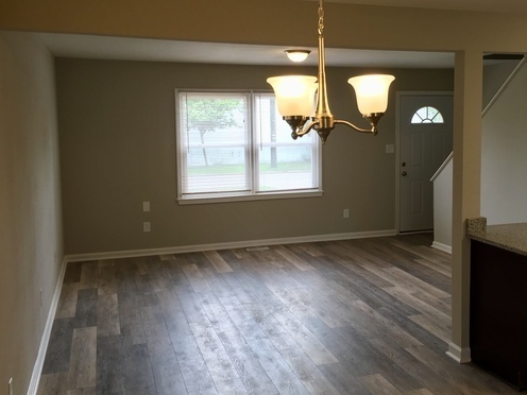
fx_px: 594
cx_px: 326
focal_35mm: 39
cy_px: 177
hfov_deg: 47.5
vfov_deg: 36.8
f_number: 2.2
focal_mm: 4.15
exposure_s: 1/40
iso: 25
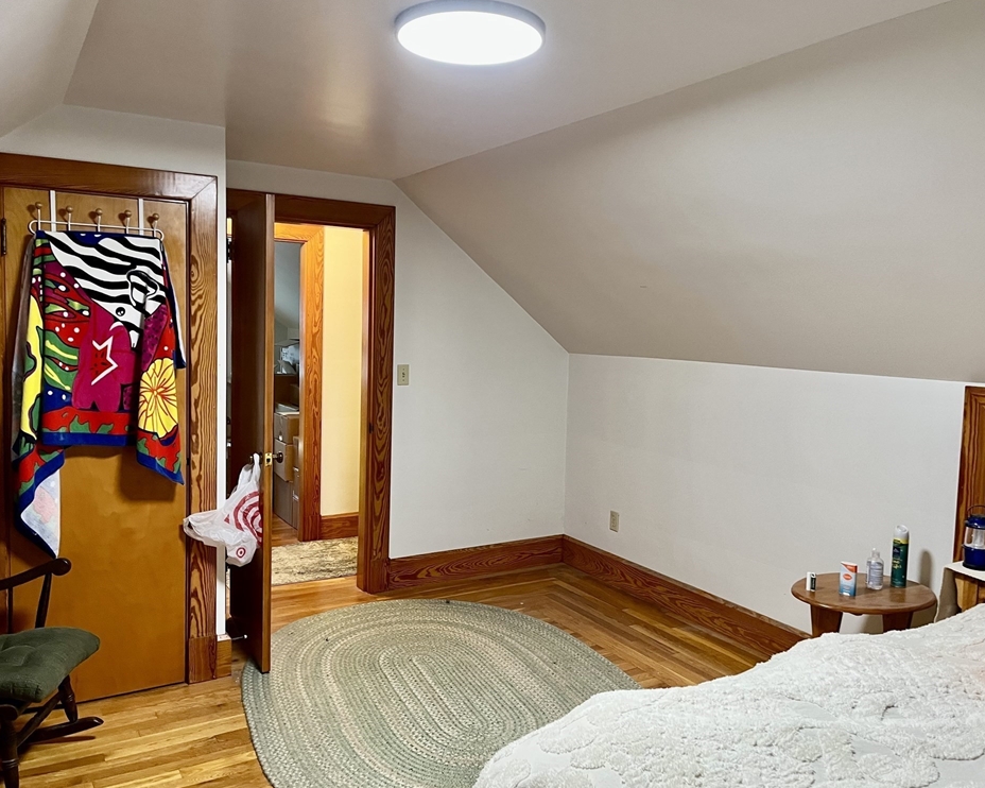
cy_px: 384
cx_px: 497
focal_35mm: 28
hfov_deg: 62.2
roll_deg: -1.1
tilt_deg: -2.3
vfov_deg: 51.5
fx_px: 816
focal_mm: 5.1
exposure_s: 1/60
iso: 250
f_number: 1.6
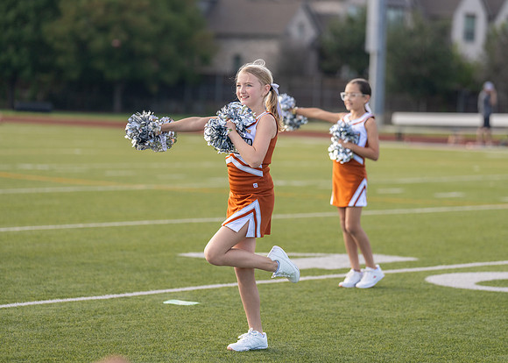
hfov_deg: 12.5
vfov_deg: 9.0
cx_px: 258
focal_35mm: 161
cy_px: 162
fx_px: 2315
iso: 400
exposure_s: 1/3200
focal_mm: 134
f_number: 2.8
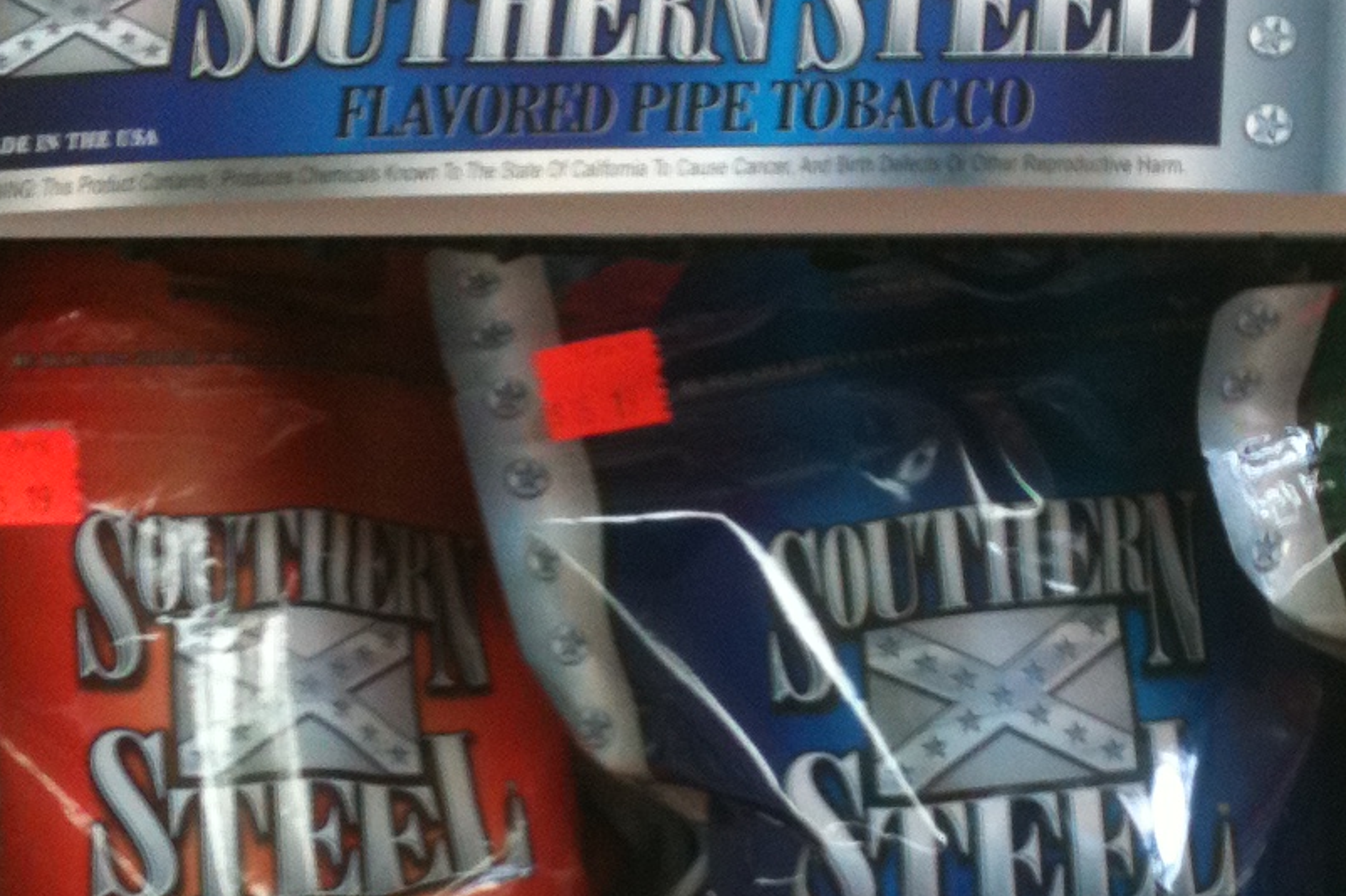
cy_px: 723
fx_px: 3476
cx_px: 1042
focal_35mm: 93
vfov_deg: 14.6
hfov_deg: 21.7
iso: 80
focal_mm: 3.85
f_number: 2.8
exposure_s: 1/15
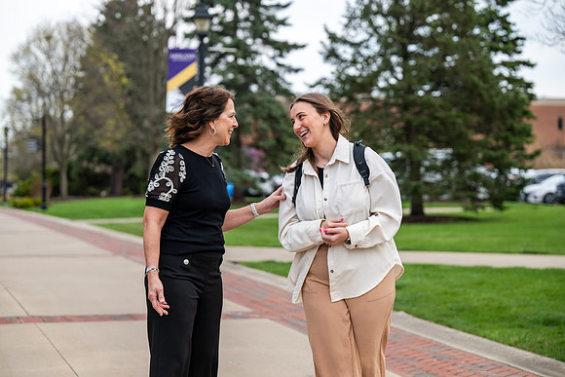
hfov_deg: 23.1
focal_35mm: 88
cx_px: 282
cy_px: 188
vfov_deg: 15.5
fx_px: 1381
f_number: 3.2
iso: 200
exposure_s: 1/800
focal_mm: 88
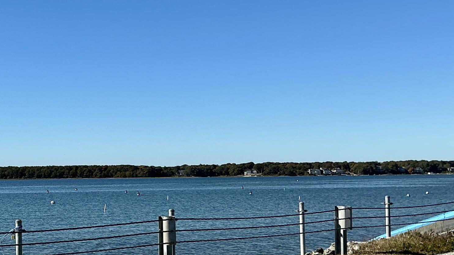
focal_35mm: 62
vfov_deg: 19.4
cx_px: 62
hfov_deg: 32.5
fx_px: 746
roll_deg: +0.4
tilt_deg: +3.9
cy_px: 147
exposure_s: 1/2427
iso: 25
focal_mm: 3
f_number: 1.8
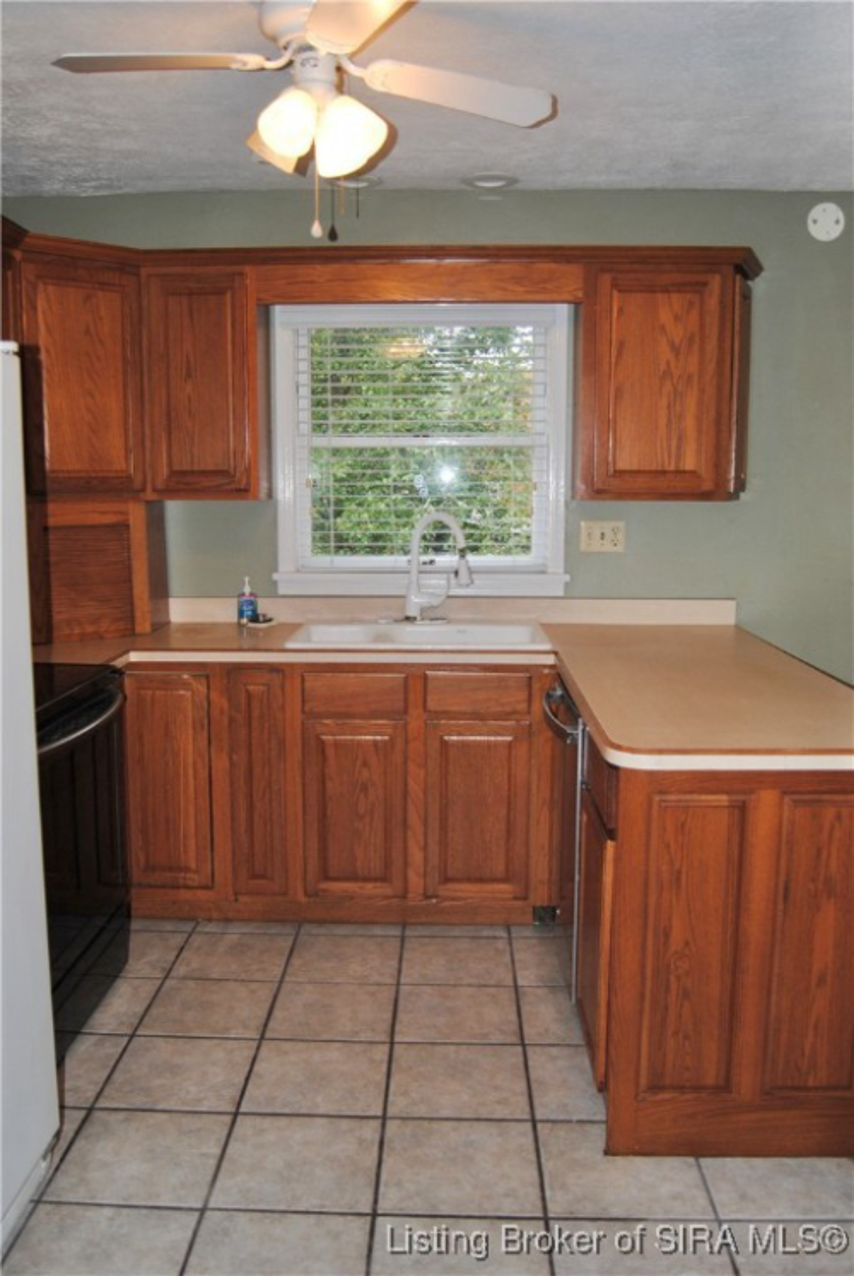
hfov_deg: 48.0
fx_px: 958
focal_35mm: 27
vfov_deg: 67.3
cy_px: 638
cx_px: 427
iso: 200
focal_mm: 18
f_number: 3.5
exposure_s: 1/60
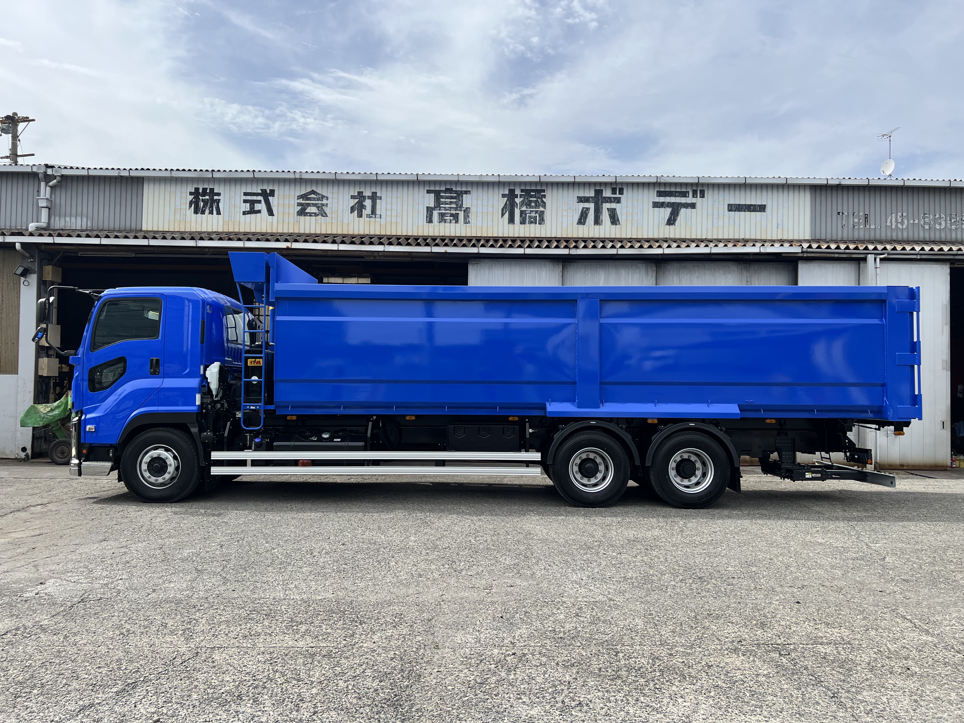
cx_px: 482
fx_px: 724
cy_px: 362
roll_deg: -0.9
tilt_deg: +2.0
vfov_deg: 53.1
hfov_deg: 67.3
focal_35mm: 26
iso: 50
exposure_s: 1/3077
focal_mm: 5.7
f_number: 1.5
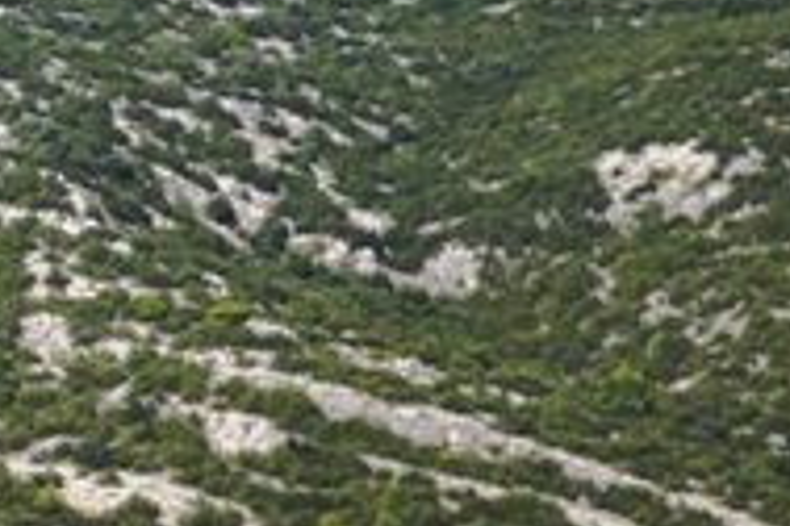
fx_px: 6583
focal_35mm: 300
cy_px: 250
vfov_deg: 4.6
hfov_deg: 6.8
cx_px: -355
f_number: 4.5
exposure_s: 1/4000
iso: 200
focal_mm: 42
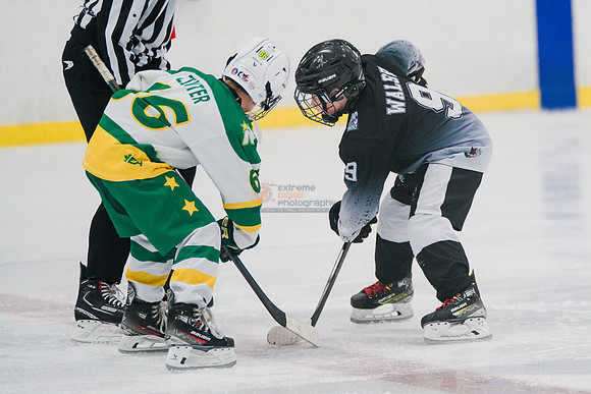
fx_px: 4240
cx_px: 410
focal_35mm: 258
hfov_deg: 8.0
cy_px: 157
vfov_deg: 5.3
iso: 3200
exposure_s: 1/800
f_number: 3.2
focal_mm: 186
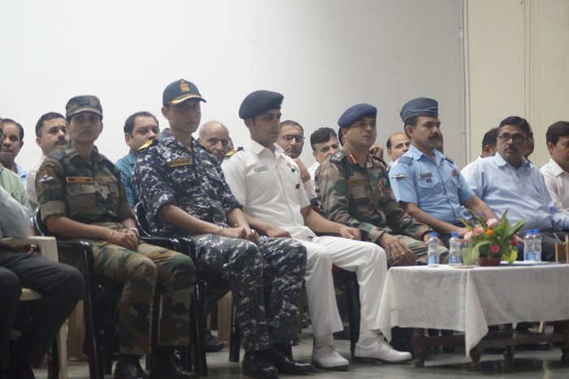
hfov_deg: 18.2
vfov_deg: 12.2
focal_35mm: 112
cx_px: 284
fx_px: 1777
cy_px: 190
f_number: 4
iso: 3200
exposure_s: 1/60
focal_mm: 75
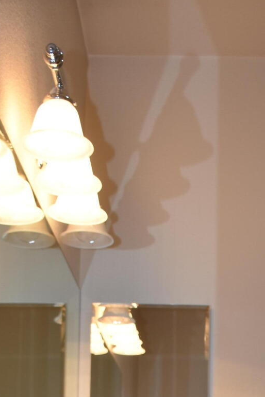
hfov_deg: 19.4
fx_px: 773
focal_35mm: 70
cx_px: 180
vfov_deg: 25.4
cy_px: 497
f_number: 4
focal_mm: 18
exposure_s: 1/60
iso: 400
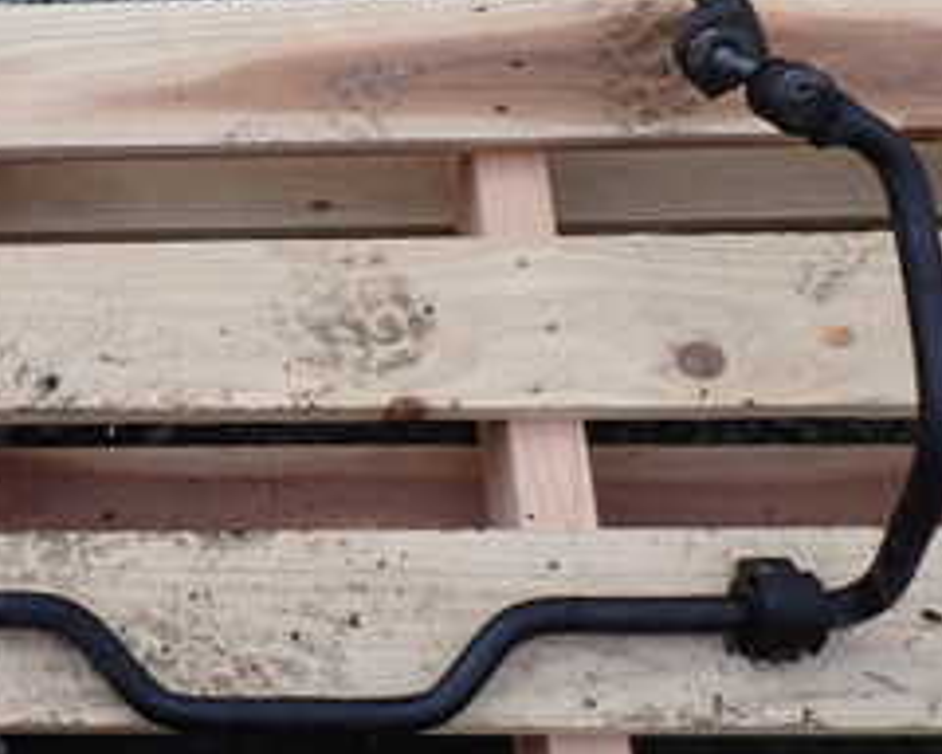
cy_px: 298
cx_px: 16
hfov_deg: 29.1
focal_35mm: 61
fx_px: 1701
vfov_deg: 24.9
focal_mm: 4.5
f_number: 2.8
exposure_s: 1/640
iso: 100
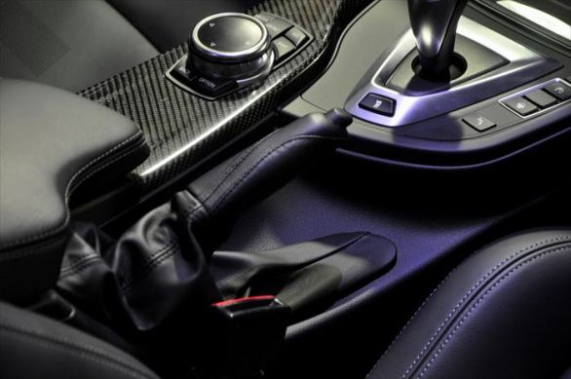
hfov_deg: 16.1
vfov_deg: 10.7
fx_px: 2019
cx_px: 286
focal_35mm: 128
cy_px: 190
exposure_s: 1/13
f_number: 5.6
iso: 1600
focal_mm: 85
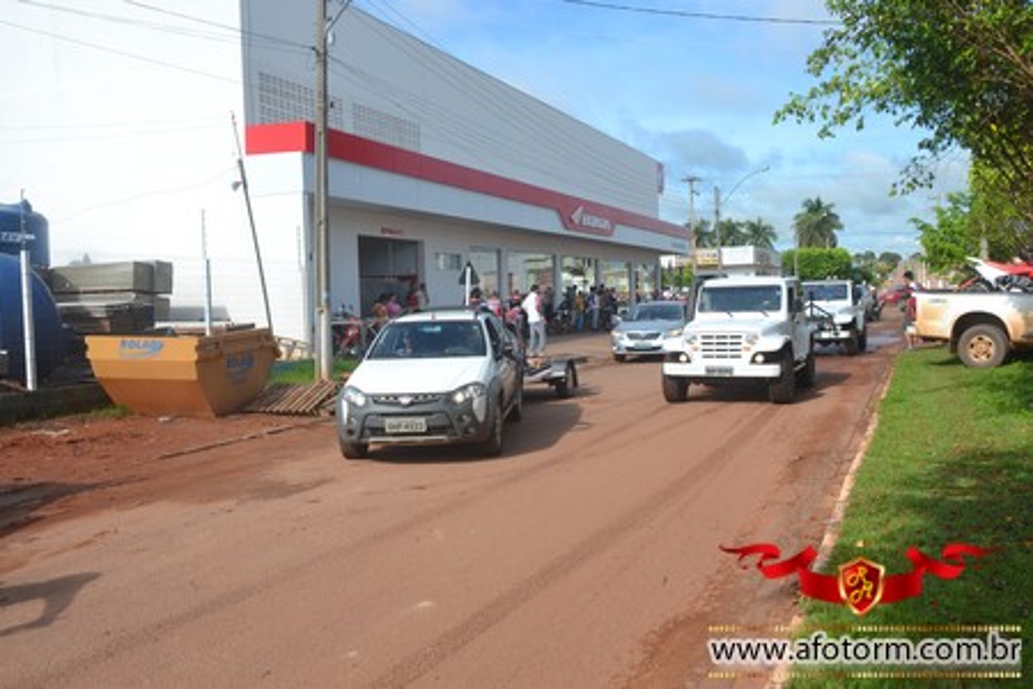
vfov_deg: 43.6
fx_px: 861
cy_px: 344
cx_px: 516
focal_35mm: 30
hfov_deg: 61.9
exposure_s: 1/250
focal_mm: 20
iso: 100
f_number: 8
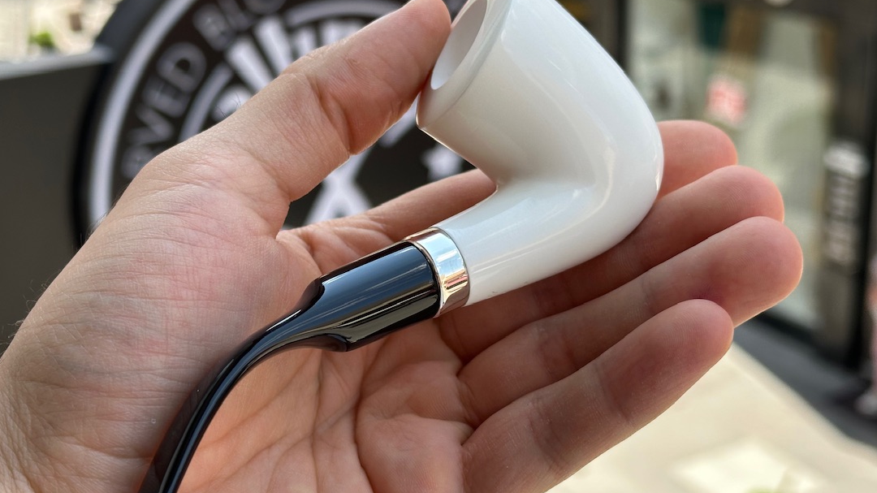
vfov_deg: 19.4
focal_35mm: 62
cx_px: 370
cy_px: 235
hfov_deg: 33.8
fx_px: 1441
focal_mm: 6.86
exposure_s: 1/872
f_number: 1.78
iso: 64
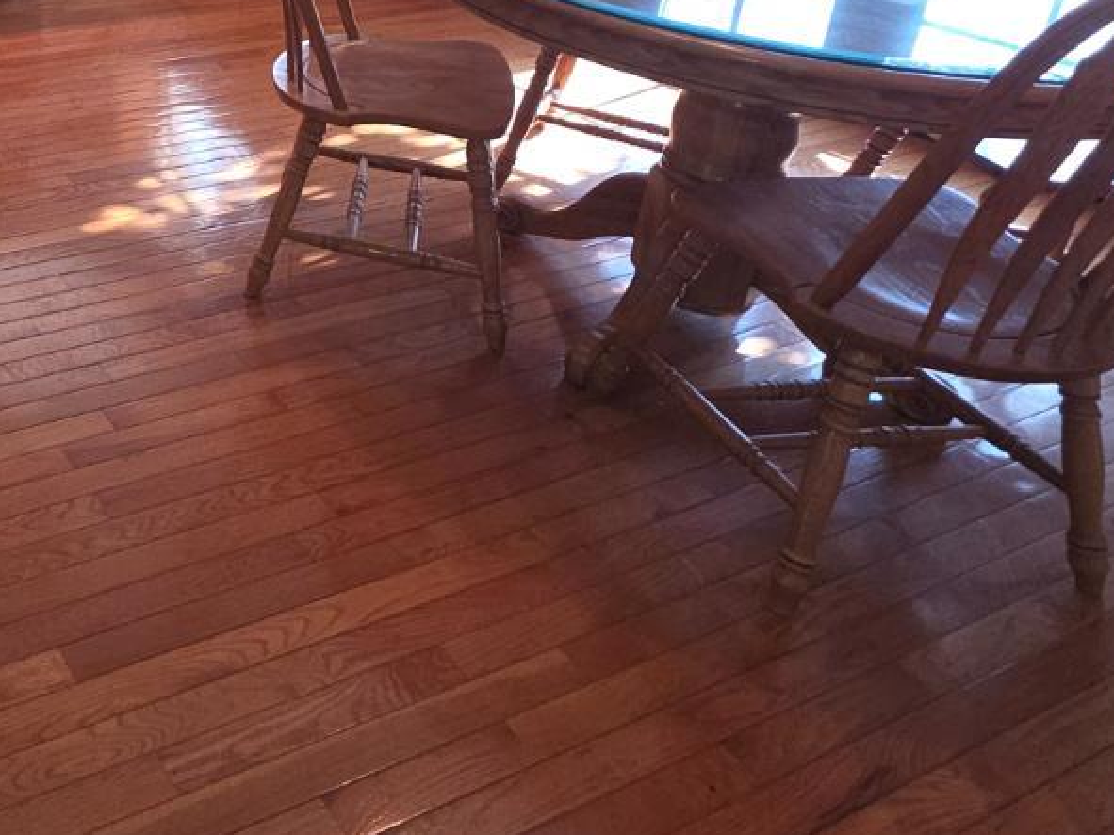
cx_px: -11
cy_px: 22
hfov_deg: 46.1
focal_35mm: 33
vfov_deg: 38.6
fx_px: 1062
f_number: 1.9
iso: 125
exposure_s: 1/60
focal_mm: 2.2
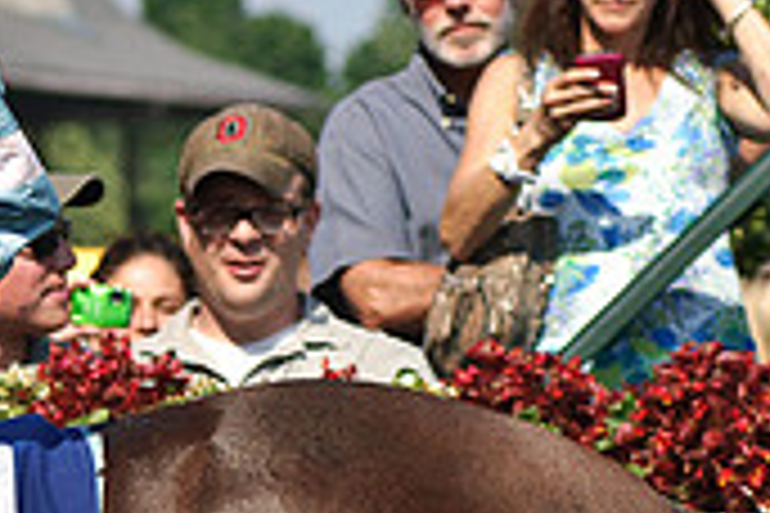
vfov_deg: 2.9
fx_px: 9988
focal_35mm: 467
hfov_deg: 4.4
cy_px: 299
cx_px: -401
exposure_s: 1/3200
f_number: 5.6
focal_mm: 92
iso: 400
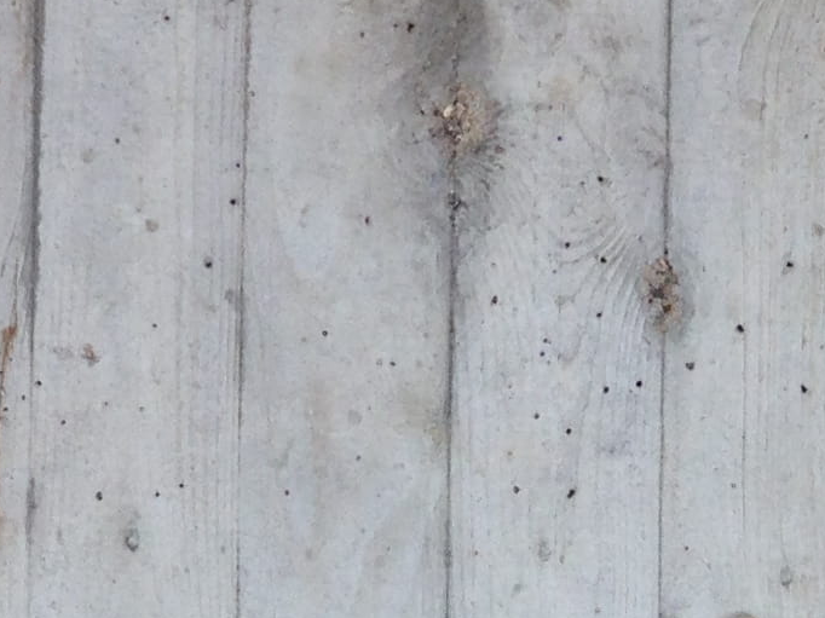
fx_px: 3764
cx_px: -284
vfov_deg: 9.1
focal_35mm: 158
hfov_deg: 12.1
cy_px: -306
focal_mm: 4.12
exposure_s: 1/120
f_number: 2.4
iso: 50
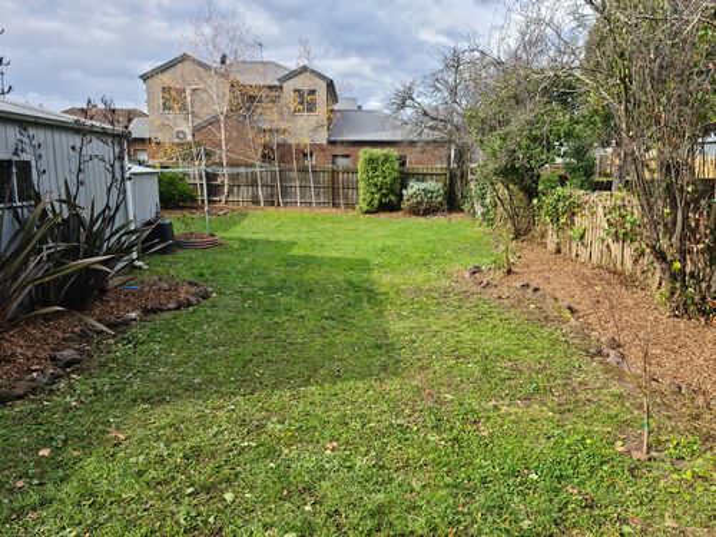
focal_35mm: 27
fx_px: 558
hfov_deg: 65.3
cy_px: 268
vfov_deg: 51.4
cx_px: 358
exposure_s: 1/245
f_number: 2
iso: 25
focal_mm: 5.9
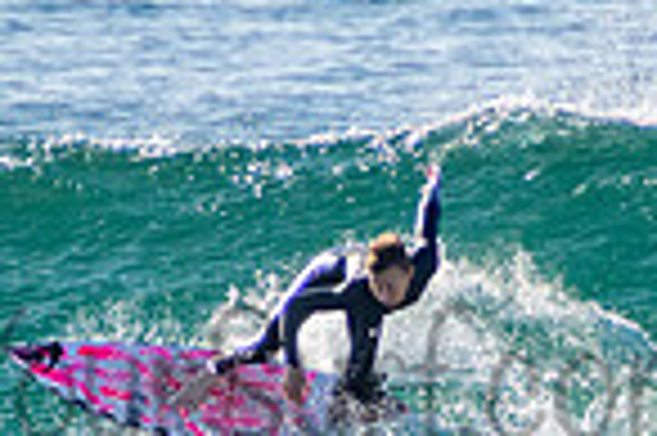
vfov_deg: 0.6
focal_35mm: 2386
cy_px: 335
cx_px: 405
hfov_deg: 0.9
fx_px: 43495
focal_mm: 400
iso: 320
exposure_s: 1/2000
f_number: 5.6
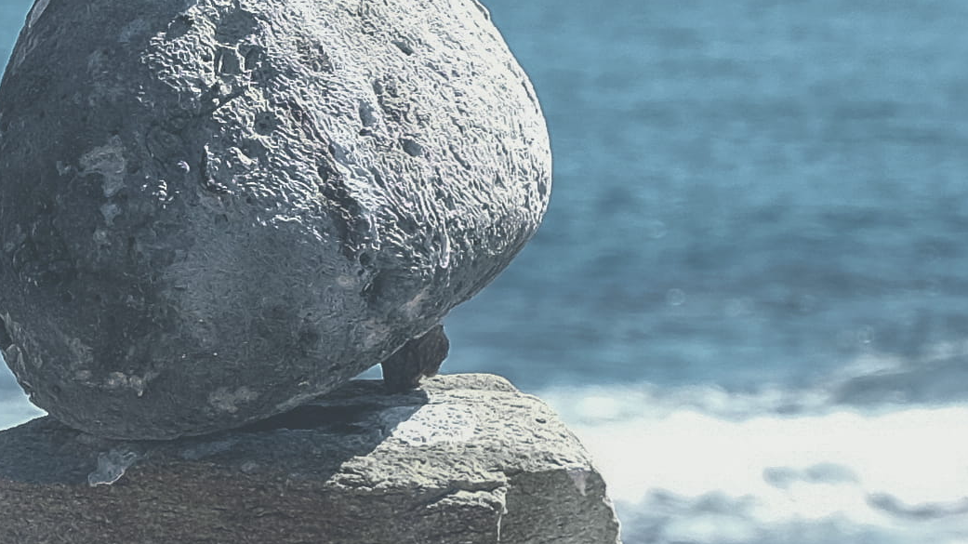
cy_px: 34
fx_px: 5312
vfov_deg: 5.9
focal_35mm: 207
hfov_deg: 10.2
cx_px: -264
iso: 200
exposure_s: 1/400
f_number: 6.4
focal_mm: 28.2
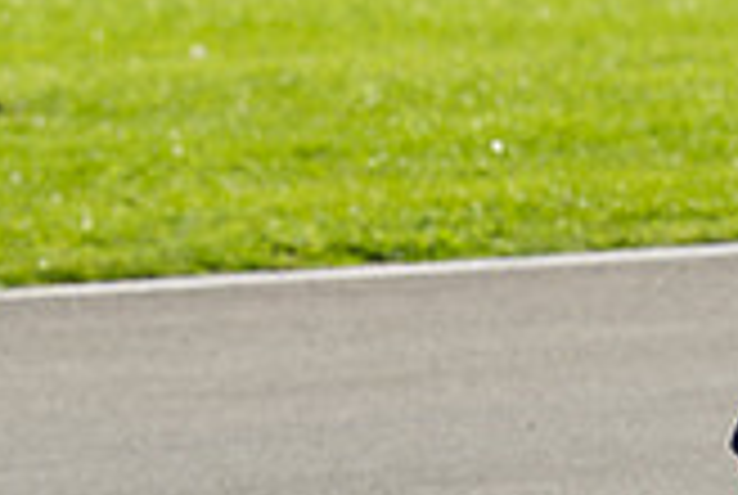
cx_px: 821
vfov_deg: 0.8
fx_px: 35960
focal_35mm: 1751
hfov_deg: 1.2
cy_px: 577
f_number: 7.1
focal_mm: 400
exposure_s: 1/400
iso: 125
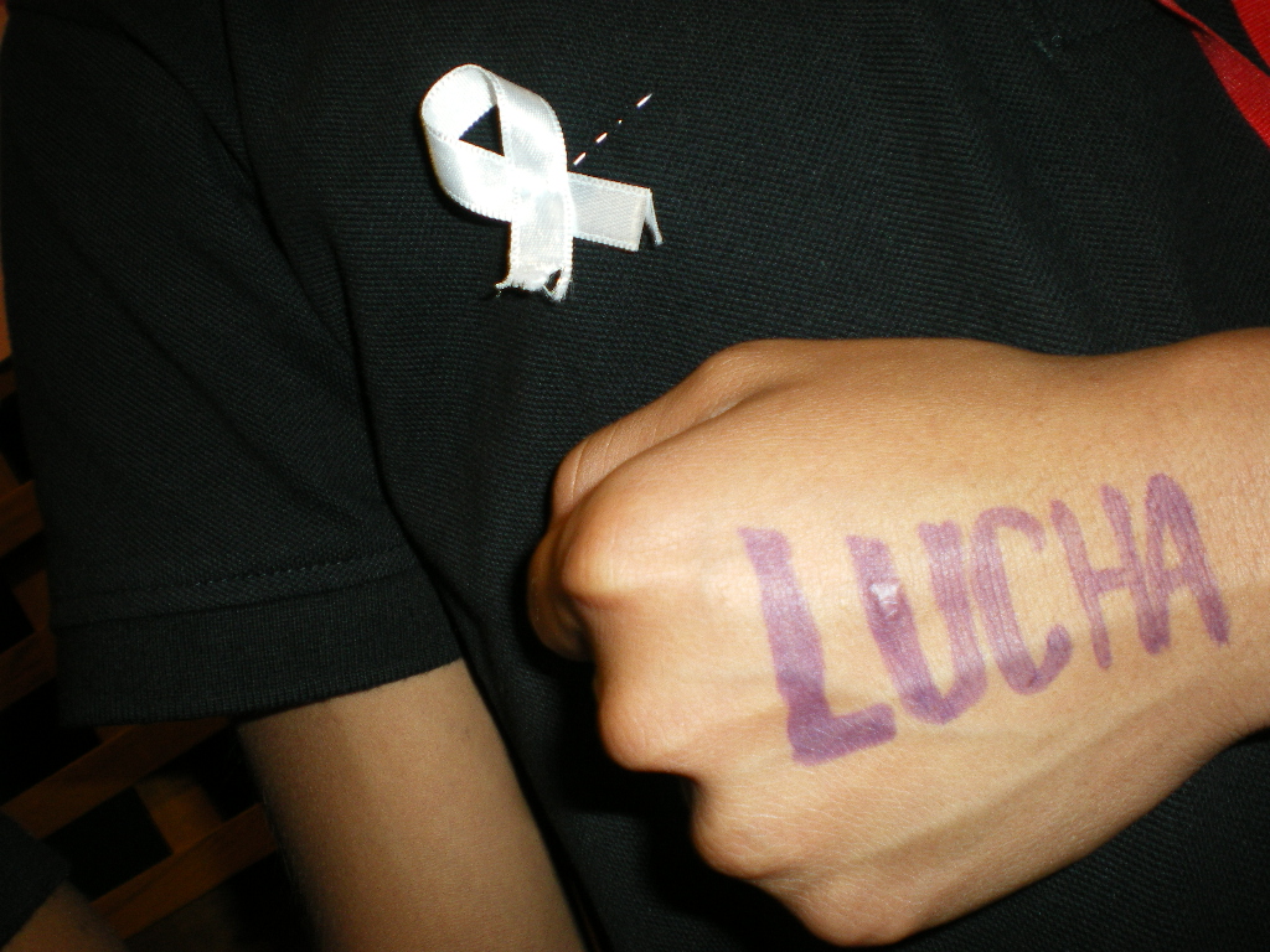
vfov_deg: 39.7
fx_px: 1321
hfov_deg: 51.4
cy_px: 476
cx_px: 635
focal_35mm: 36
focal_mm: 6.3
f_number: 3.1
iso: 200
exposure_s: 1/50
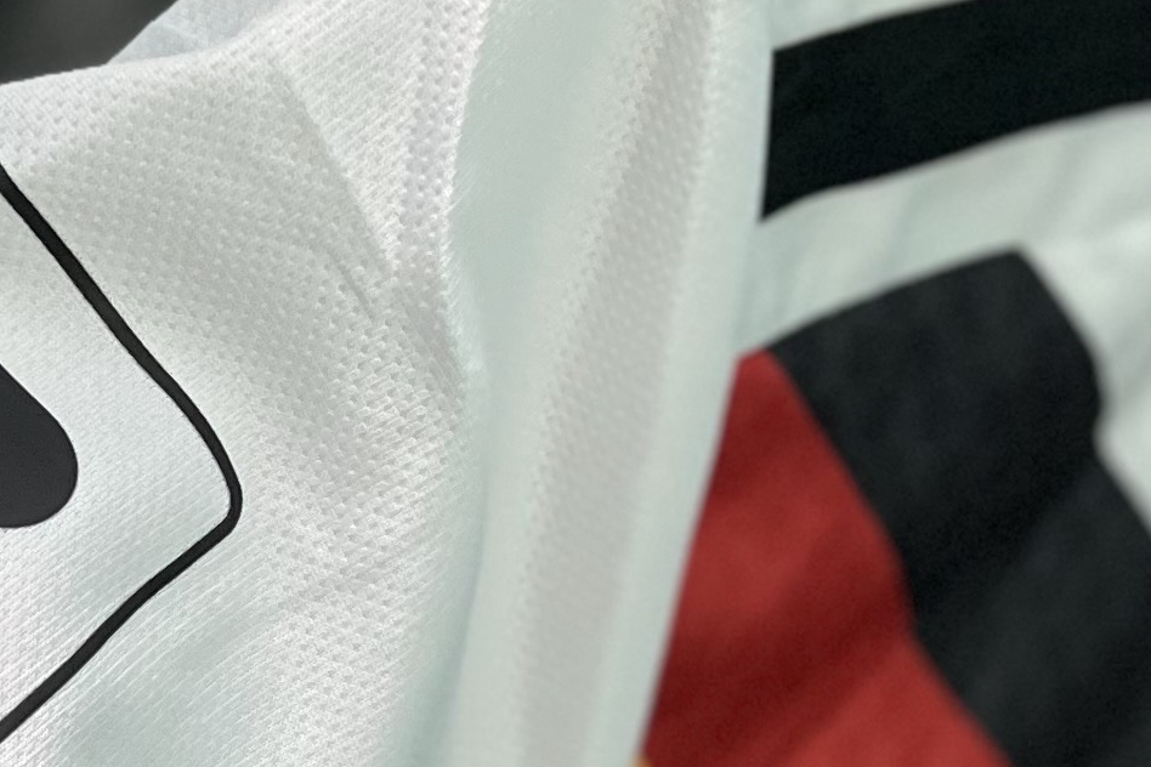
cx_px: 289
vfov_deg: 11.8
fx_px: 3677
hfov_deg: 17.7
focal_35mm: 115
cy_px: 659
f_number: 1.5
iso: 250
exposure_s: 1/60
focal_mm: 5.7
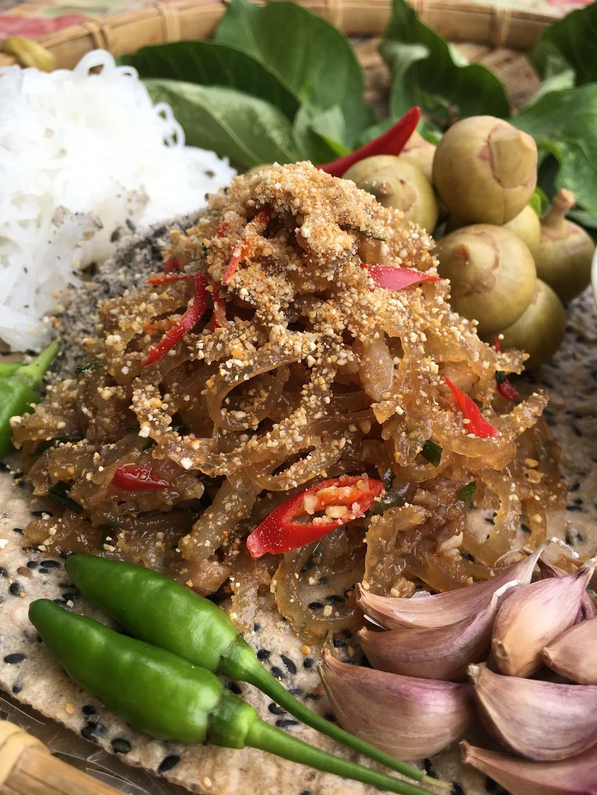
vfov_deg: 61.7
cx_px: 298
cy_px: 398
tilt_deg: -44.4
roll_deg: -3.7
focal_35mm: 29
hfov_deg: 48.2
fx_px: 667
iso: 25
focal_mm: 4.15
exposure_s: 1/223
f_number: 2.2
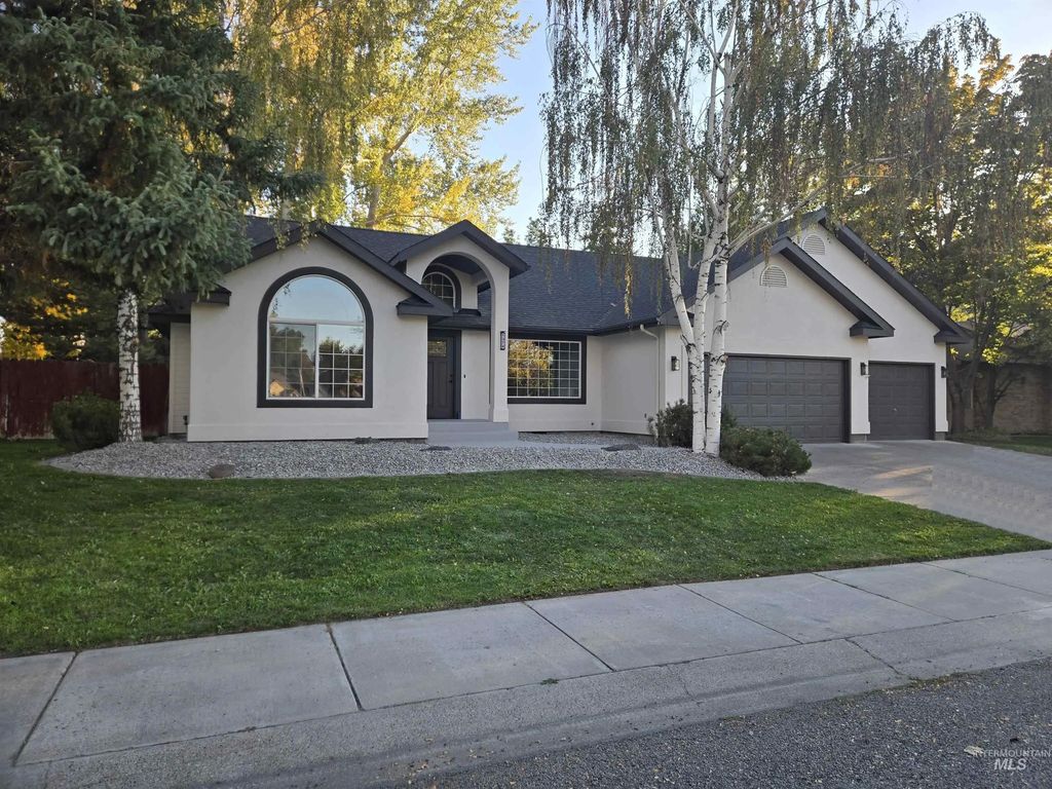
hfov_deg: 73.9
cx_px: 526
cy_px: 394
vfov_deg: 58.9
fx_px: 699
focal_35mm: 23
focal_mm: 5.4
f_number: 1.8
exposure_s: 1/356
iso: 25
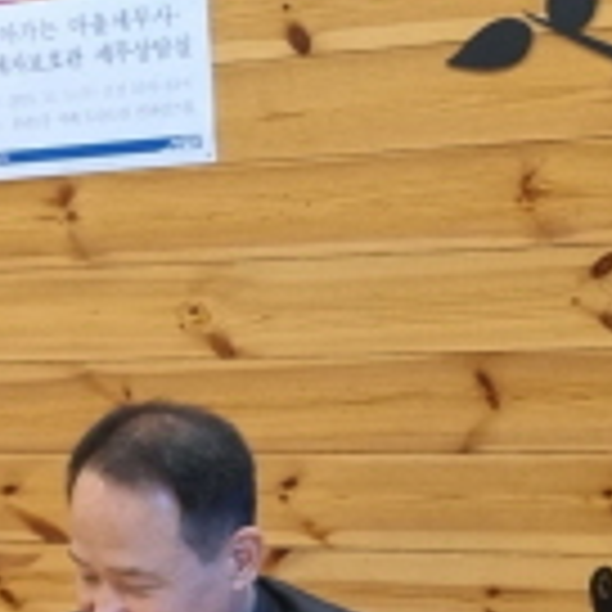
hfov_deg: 14.3
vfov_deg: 14.4
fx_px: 2400
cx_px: 27
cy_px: 551
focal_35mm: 120
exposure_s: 1/40
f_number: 1.8
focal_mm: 5.4
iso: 200
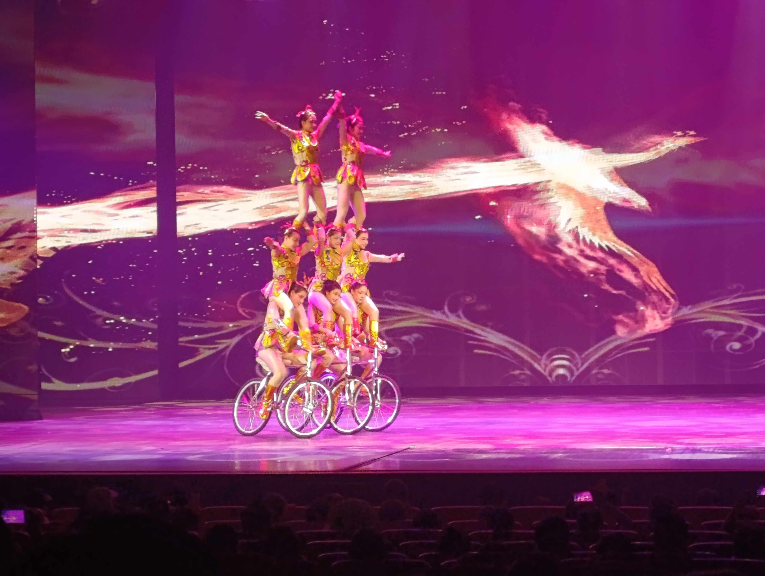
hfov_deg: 21.3
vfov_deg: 16.1
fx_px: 2036
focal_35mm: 92
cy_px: 288
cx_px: 382
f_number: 1.6
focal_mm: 6.14
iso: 640
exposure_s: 1/100
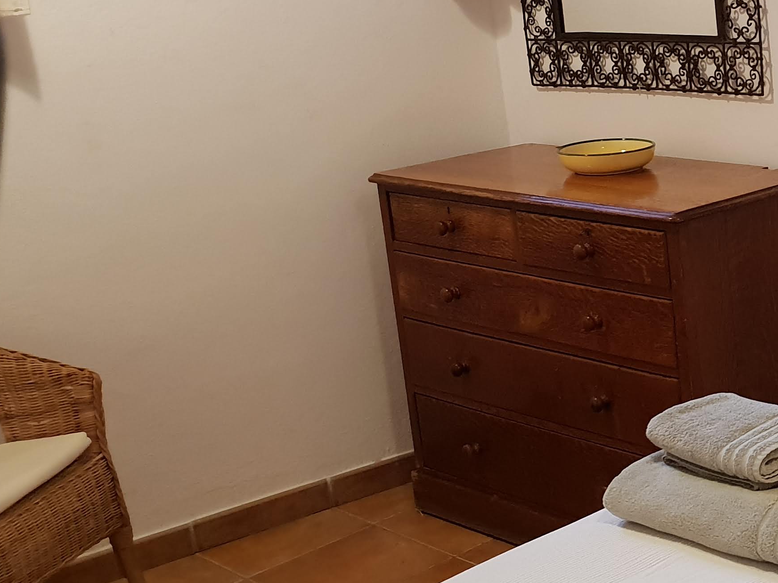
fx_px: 1348
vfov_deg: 24.4
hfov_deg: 28.9
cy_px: 253
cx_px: 871
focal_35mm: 60
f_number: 2.4
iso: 320
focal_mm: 4.3
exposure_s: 1/33
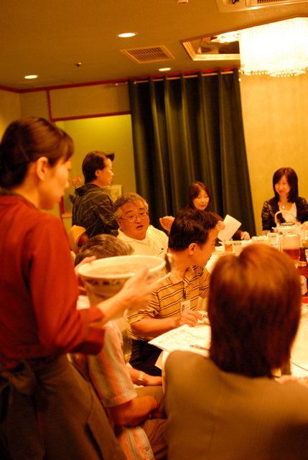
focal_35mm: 42
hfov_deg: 32.0
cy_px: 230
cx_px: 154
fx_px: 537
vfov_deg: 46.3
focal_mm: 28
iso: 800
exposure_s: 1/60
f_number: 2
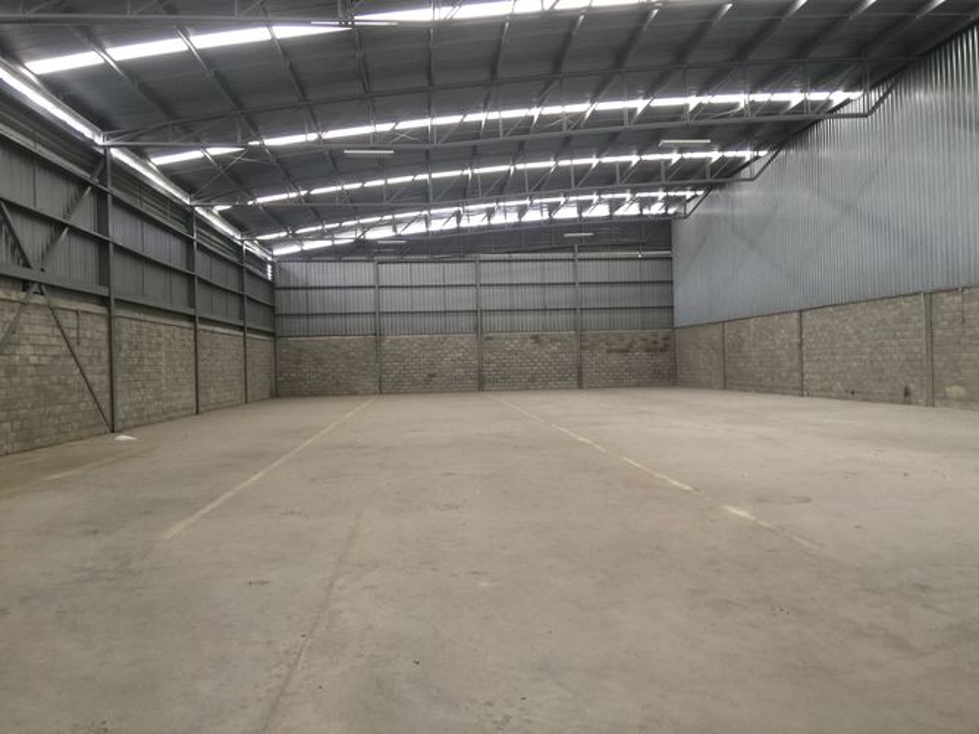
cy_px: 367
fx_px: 820
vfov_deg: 48.2
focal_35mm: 29
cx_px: 490
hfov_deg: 61.7
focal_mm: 4.15
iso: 64
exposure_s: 1/15
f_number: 2.2
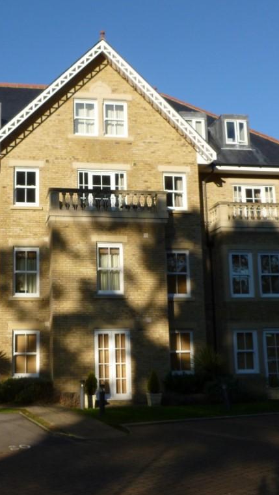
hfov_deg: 28.6
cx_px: 70
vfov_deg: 49.4
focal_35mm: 41
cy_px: 249
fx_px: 539
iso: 100
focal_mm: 5
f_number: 3.3
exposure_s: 1/1000
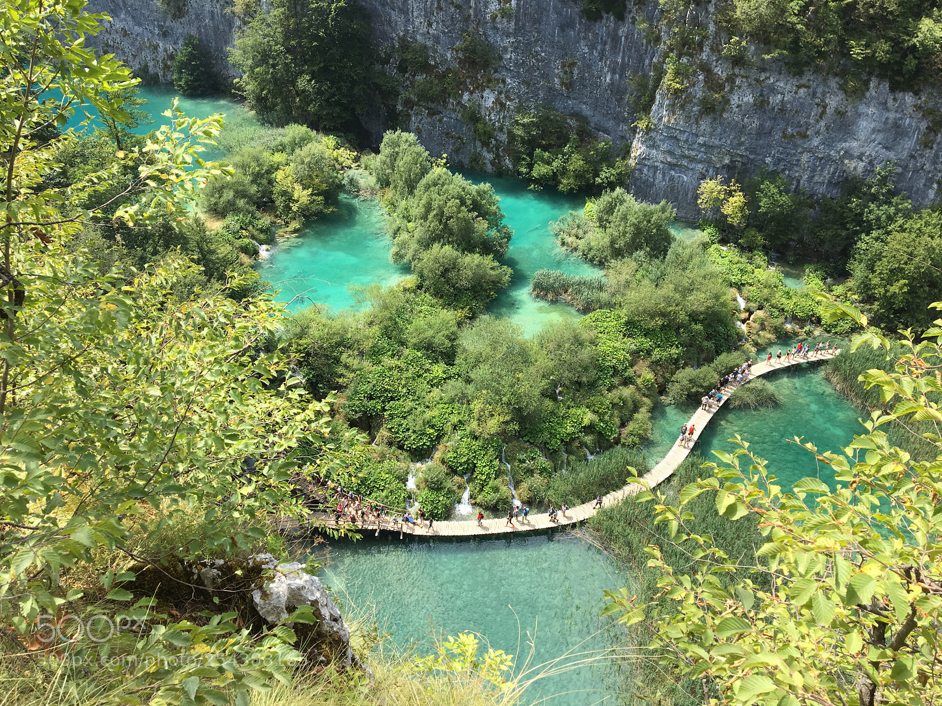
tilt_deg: -34.7
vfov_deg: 48.2
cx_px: 471
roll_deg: -1.6
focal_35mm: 29
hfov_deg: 61.7
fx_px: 789
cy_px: 353
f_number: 2.2
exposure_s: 1/610
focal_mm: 4.15
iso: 25
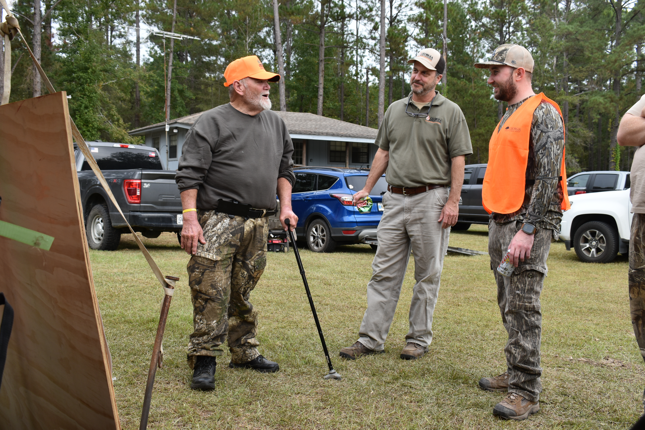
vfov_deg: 35.5
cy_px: 215
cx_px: 322
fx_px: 672
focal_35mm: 38
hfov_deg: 51.3
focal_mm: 25
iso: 200
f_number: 6.3
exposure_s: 1/250
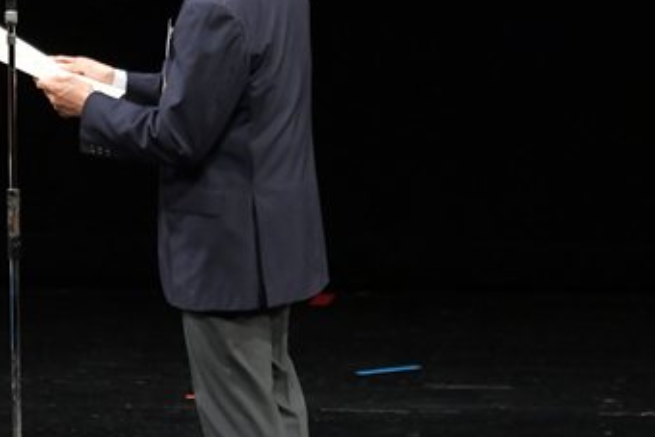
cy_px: 241
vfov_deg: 2.2
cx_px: 47
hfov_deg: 3.3
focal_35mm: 615
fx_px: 11194
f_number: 5.6
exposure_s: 1/400
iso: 3200
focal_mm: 180
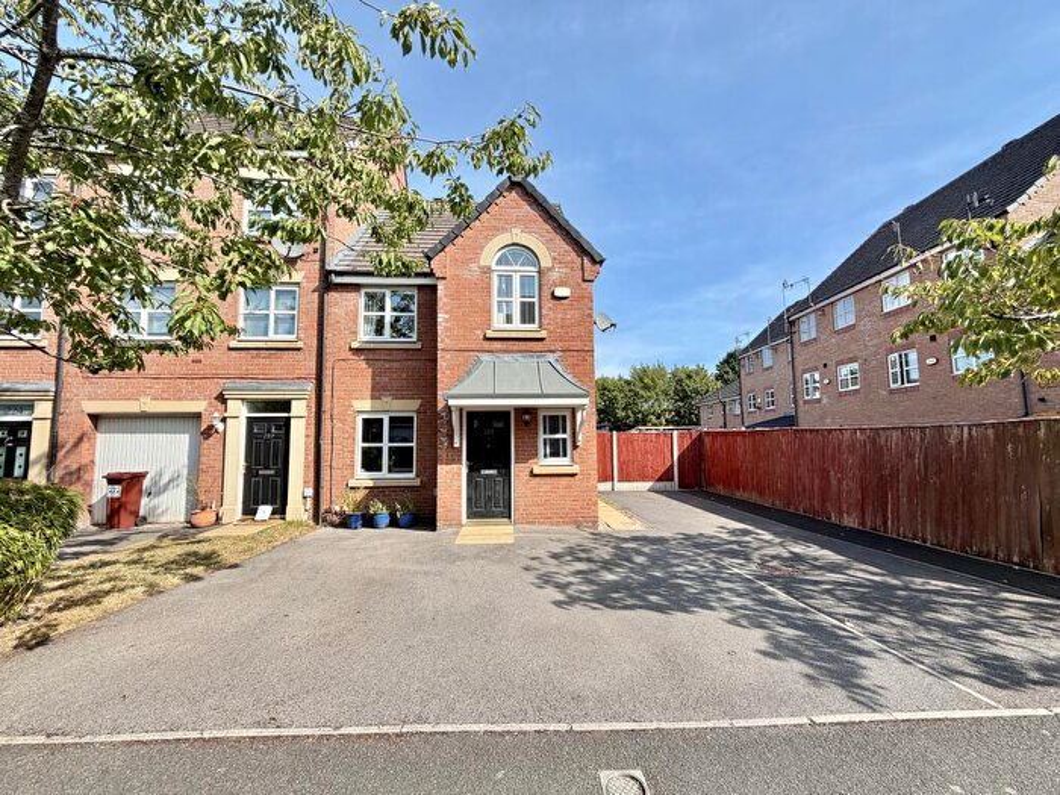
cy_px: 398
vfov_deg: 85.7
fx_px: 429
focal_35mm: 14
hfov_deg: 102.1
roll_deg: +2.1
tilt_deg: +3.8
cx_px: 530
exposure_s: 1/644
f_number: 2.2
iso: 40
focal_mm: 2.22
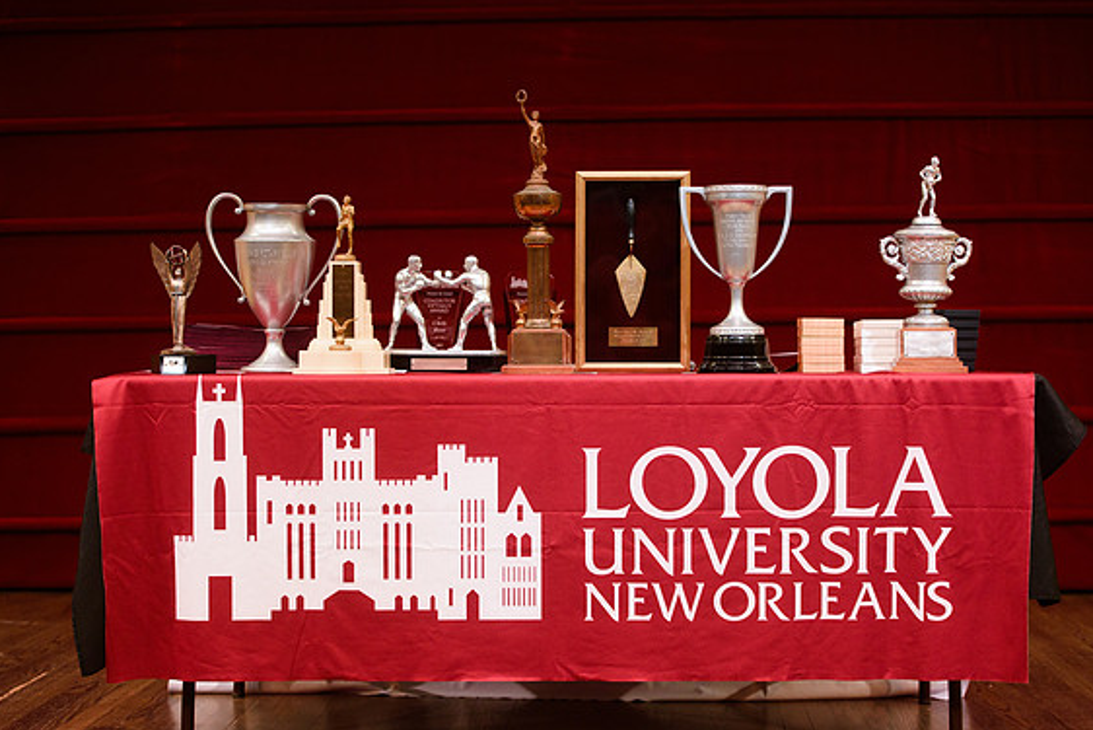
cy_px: 375
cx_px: 558
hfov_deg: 27.7
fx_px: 2217
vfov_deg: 18.7
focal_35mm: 73
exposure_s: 1/200
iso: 1250
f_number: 2.8
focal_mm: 70
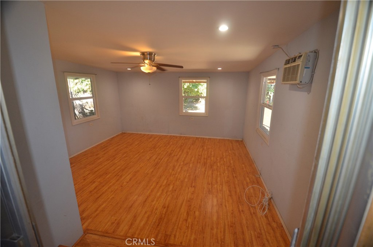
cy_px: 124
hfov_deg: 100.5
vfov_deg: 77.1
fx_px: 155
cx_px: 186
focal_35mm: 15
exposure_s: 1/60
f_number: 3.5
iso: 800
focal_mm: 10
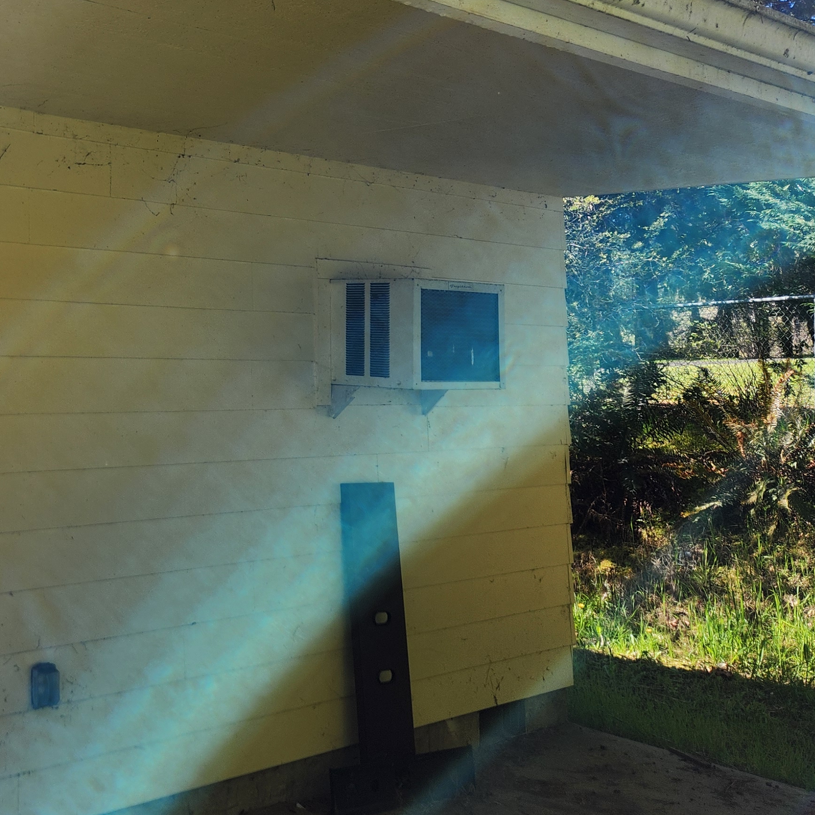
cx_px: -1
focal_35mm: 47
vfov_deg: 35.5
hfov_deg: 33.1
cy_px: 237
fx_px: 1252
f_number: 1.8
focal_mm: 5.4
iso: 20
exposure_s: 1/521
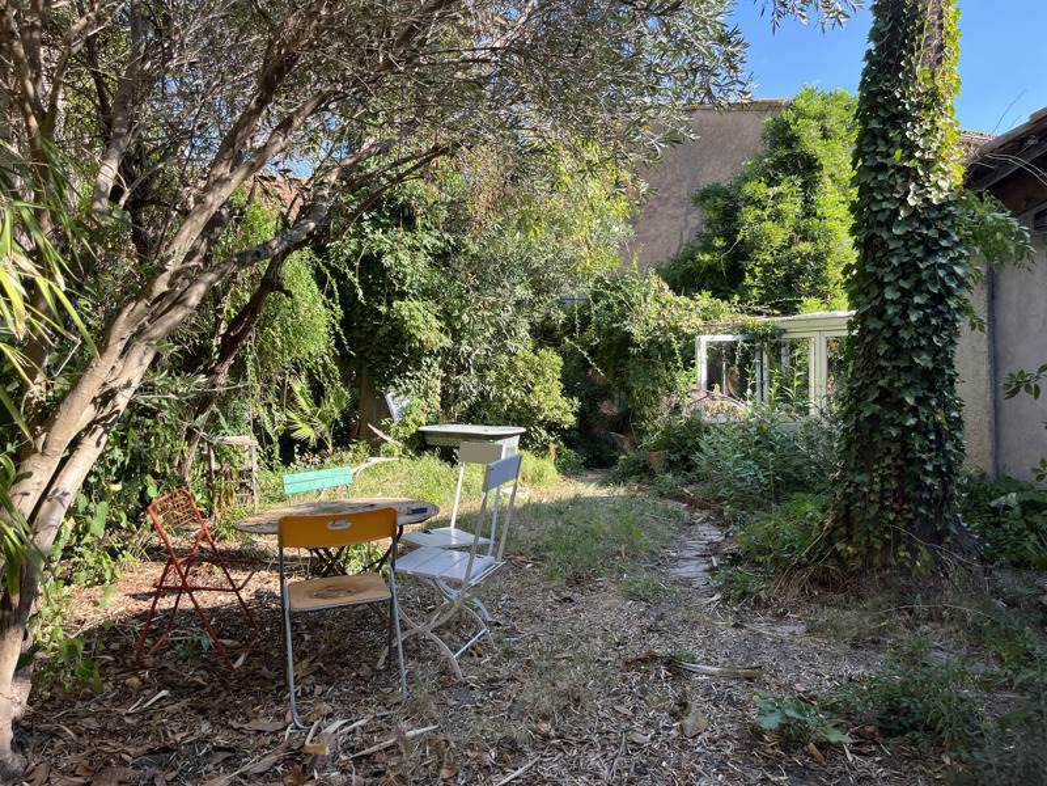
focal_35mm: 26
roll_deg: +0.6
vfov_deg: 53.1
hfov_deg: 67.3
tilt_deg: -1.2
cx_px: 524
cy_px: 393
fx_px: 786
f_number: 1.6
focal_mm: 5.1
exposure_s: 1/571
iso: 50
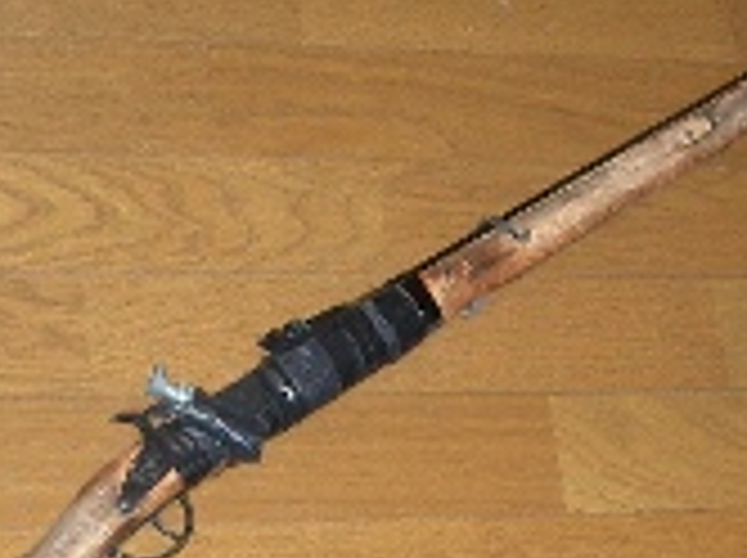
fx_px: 2263
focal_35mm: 105
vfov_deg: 14.0
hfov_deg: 18.7
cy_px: 418
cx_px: 353
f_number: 3.1
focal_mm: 8.2
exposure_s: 1/40
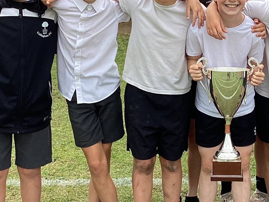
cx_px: 228
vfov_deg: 16.4
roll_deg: -0.4
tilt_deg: -14.0
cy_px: 93
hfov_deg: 21.4
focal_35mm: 90
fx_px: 699
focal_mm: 3.3
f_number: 2.4
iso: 25
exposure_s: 1/519
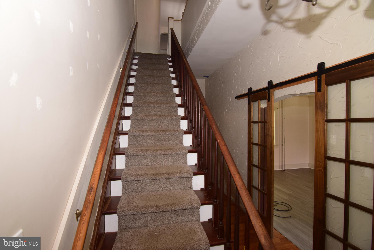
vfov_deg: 72.2
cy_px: 125
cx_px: 187
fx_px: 172
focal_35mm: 16
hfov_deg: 94.9
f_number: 7.1
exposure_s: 1/60
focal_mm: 11
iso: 800
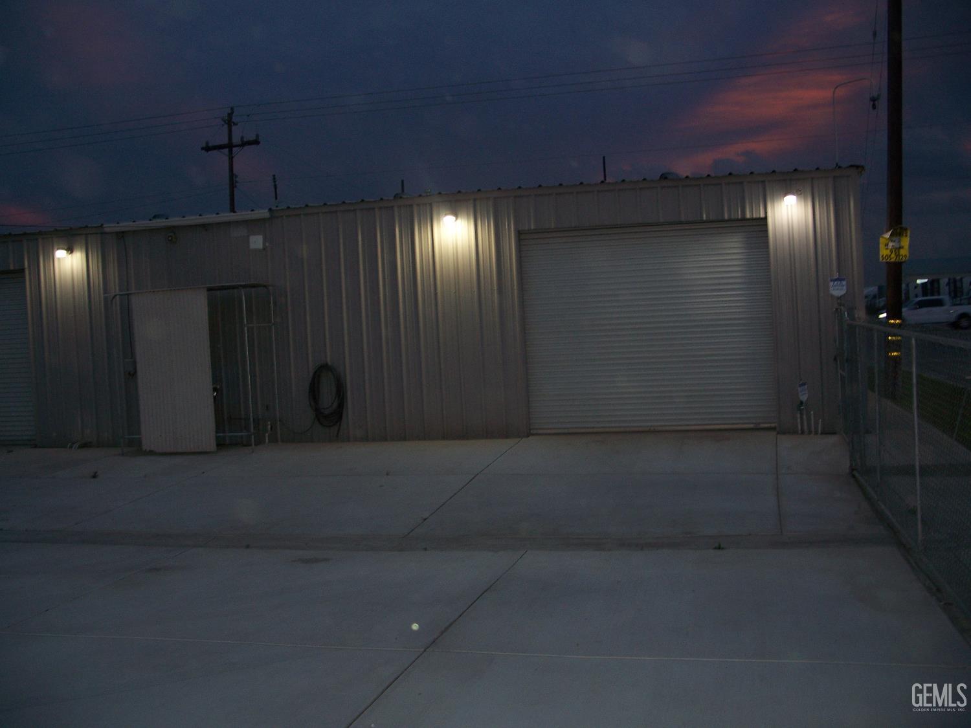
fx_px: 1038
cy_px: 364
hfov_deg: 50.1
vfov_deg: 38.7
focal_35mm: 37
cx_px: 486
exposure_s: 1/60
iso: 125
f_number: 2.8
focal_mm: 7.8
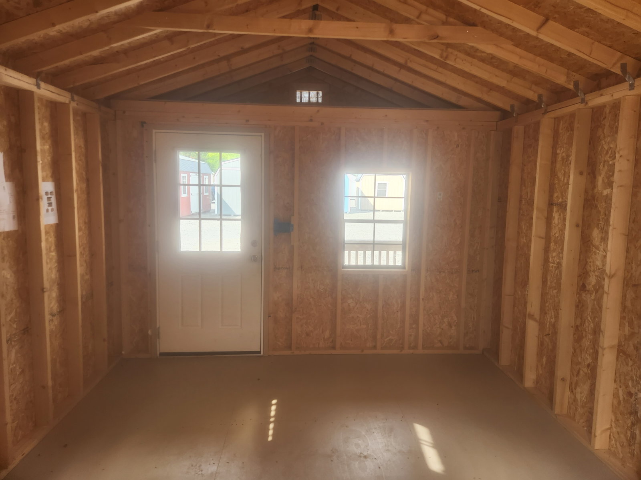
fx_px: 426
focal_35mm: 23
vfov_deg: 58.9
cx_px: 320
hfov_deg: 73.9
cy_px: 240
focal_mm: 5.4
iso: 100
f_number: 1.8
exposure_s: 1/180
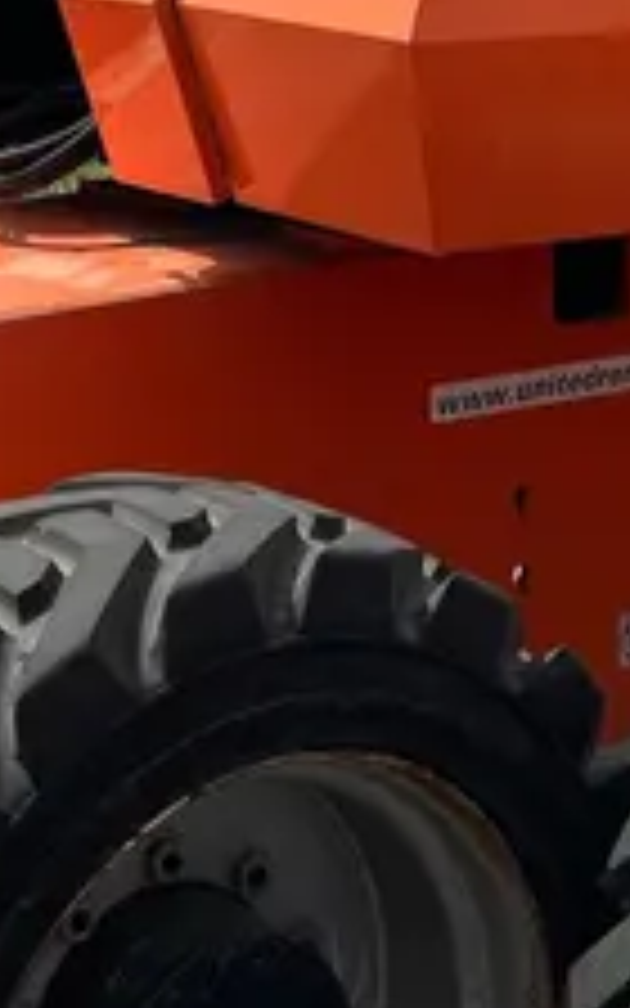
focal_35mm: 90
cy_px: -281
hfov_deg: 14.5
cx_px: 360
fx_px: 2472
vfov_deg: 21.1
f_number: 1.5
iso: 50
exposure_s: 1/6579
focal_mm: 5.7
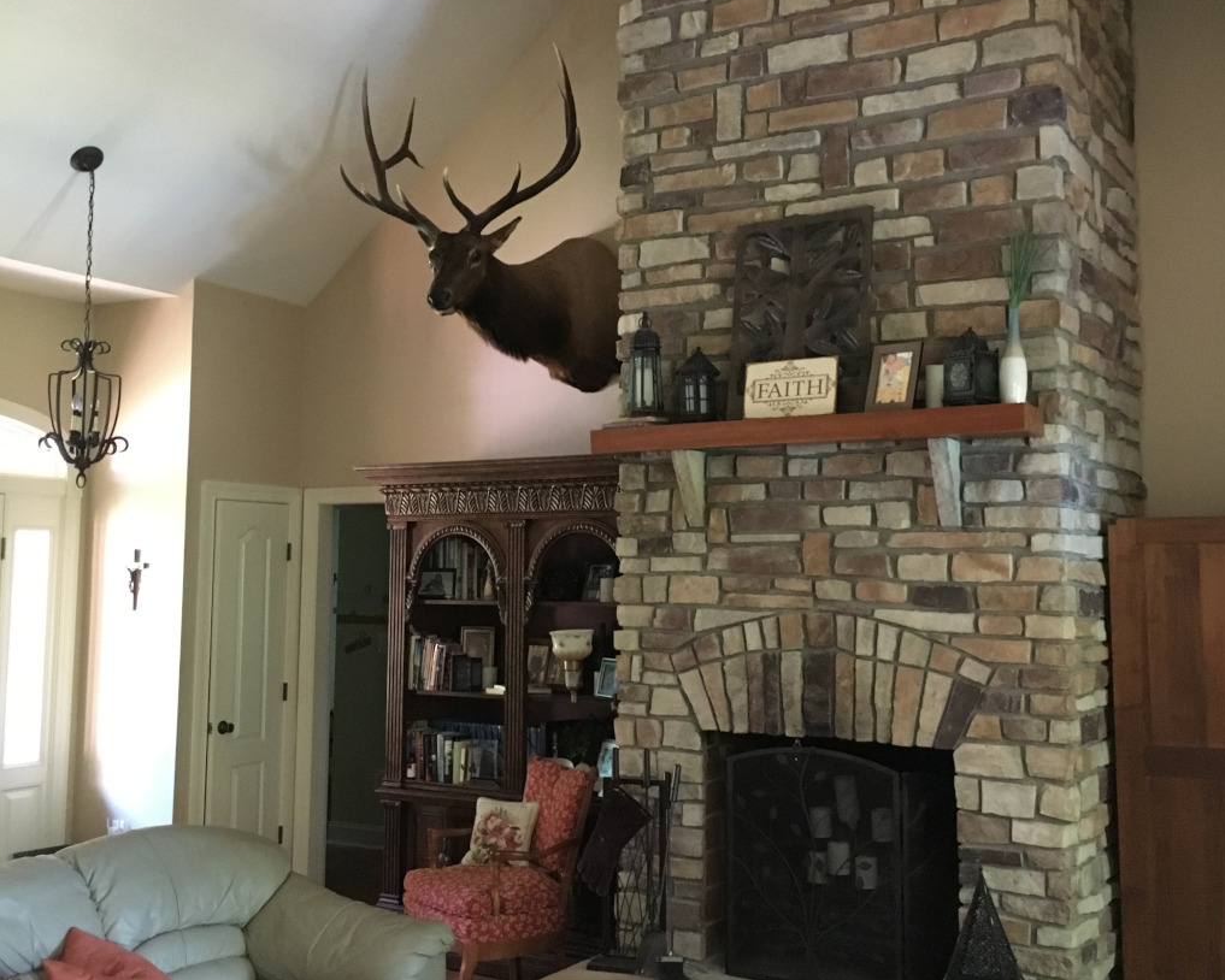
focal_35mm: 38
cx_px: 616
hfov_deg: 47.9
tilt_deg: +4.8
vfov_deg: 39.1
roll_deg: -0.8
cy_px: 456
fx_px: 1378
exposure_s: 1/15
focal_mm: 4.15
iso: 320
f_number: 2.2
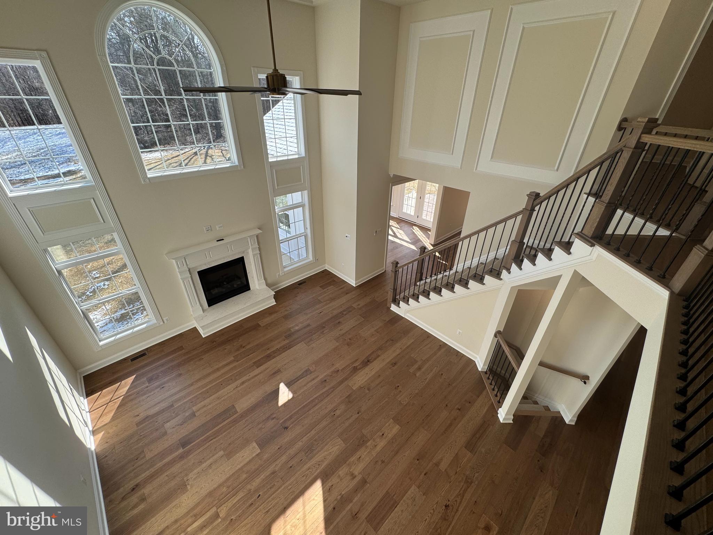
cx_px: 356
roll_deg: -1.1
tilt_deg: -30.8
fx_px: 288
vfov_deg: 85.7
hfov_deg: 102.1
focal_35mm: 14
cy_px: 268
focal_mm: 2.22
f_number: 2.2
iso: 40
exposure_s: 1/233
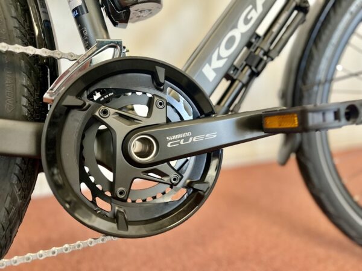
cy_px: 136
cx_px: 181
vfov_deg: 53.1
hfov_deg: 67.3
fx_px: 272
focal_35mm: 26
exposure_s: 1/50
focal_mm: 5.1
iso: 125
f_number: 1.6
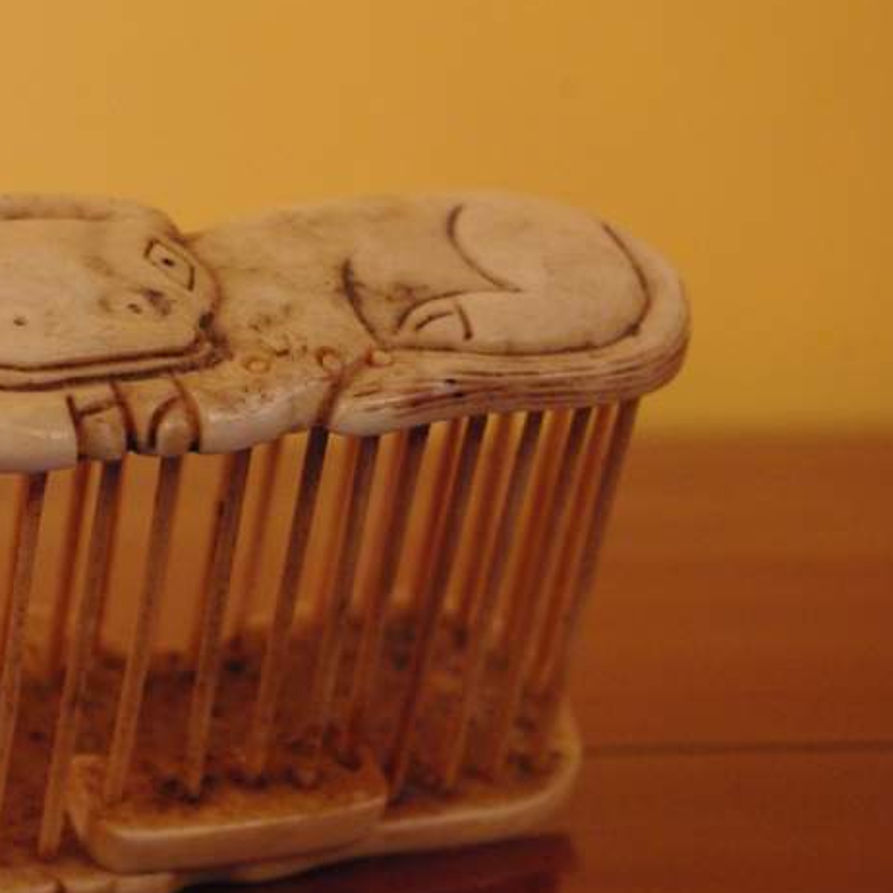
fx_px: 3094
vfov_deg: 16.4
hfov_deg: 16.4
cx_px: 261
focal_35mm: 106
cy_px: 446
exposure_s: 1/30
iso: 1600
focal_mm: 47.5
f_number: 6.7
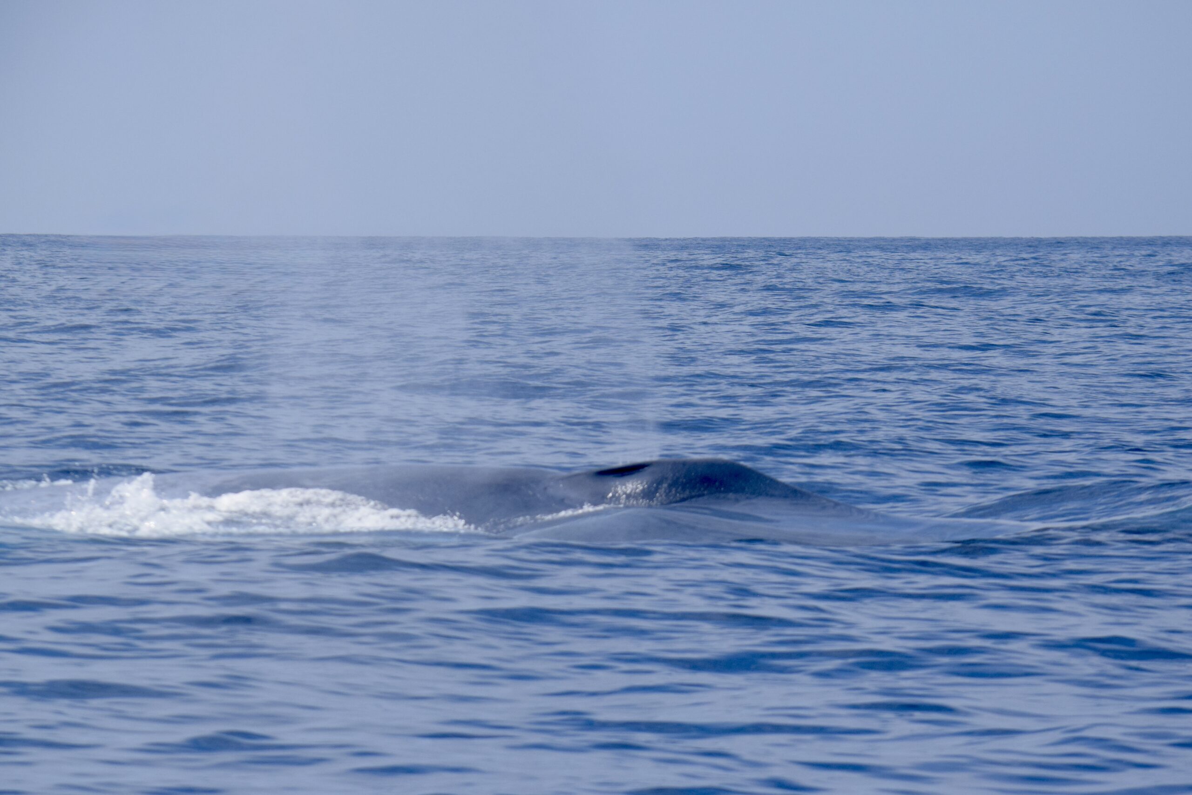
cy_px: 398
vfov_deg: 8.7
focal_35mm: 158
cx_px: 596
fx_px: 5215
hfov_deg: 13.0
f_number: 7.1
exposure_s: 1/2000
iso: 400
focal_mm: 105
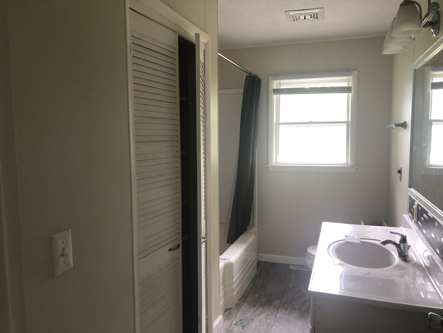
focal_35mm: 28
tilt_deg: -6.8
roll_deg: -0.3
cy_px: 166
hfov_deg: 63.4
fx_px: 358
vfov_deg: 49.7
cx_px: 222
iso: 40
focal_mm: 3.99
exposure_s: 1/20
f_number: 1.8
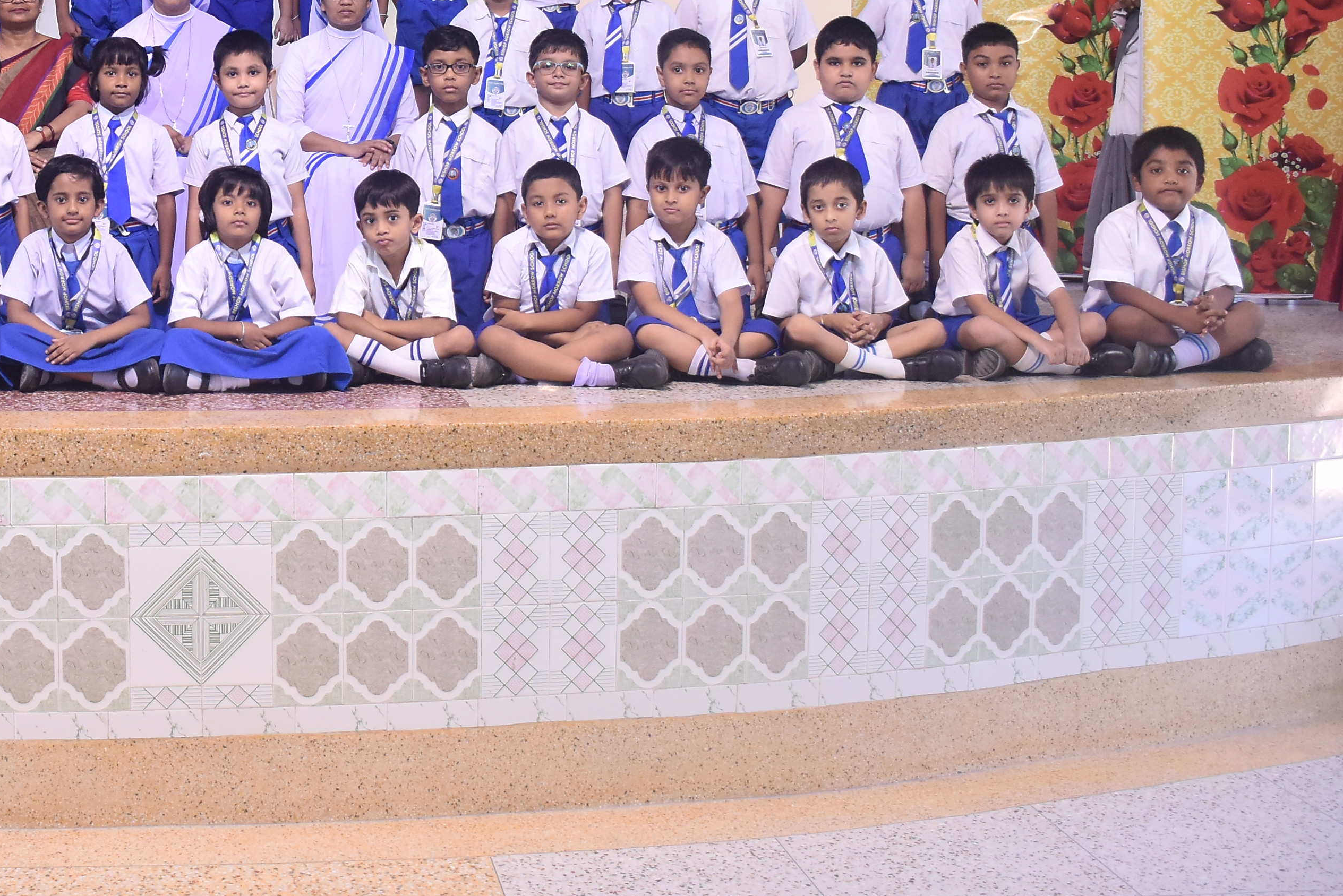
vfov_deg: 27.5
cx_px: 185
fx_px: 1791
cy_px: 161
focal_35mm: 48
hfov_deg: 38.8
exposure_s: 1/100
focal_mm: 18
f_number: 3.5
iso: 1000
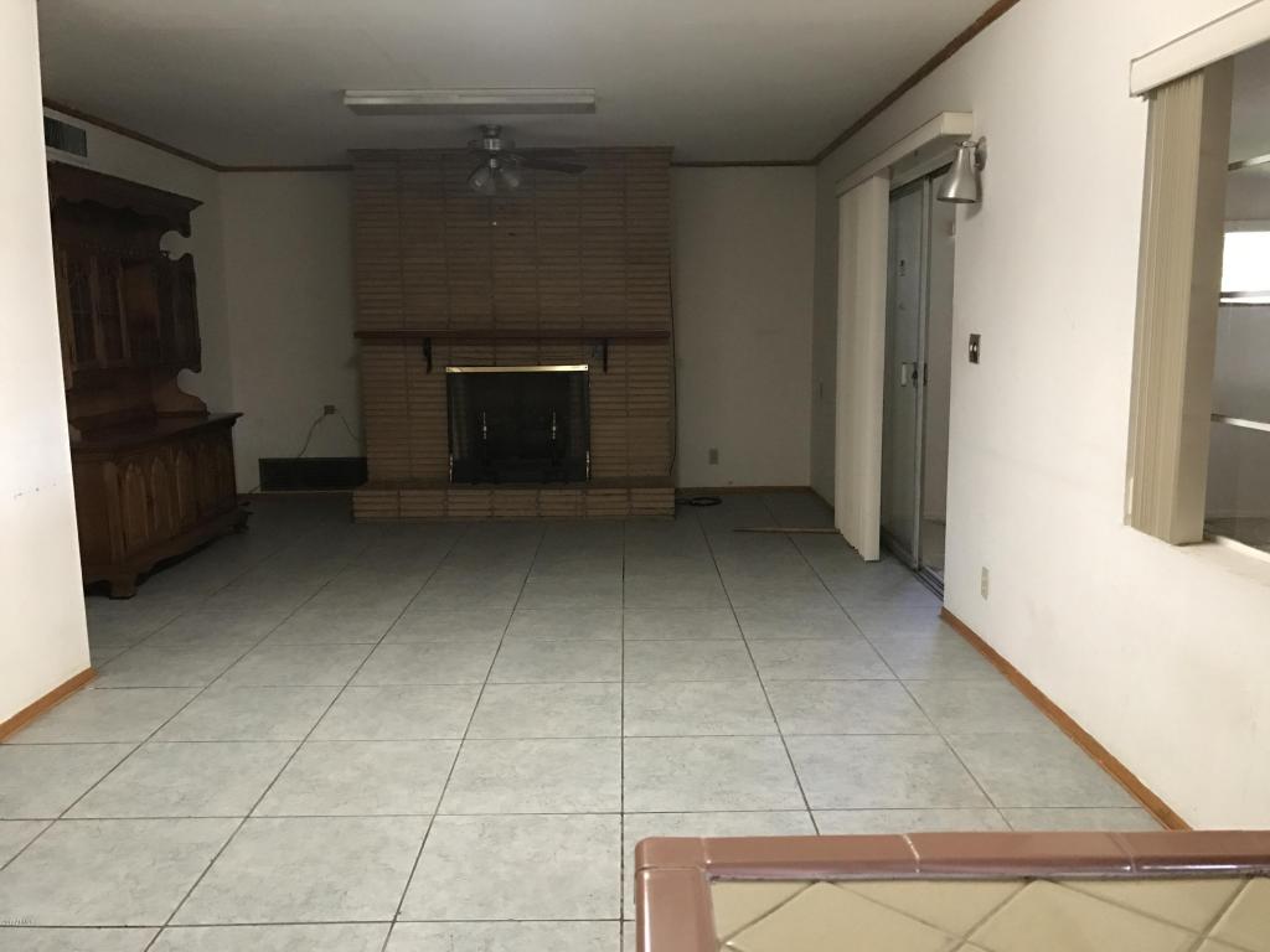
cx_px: 635
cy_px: 476
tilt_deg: -7.7
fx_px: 1027
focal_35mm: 28
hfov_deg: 63.4
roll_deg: -0.4
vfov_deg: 49.7
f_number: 1.8
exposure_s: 1/15
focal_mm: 3.99
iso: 100
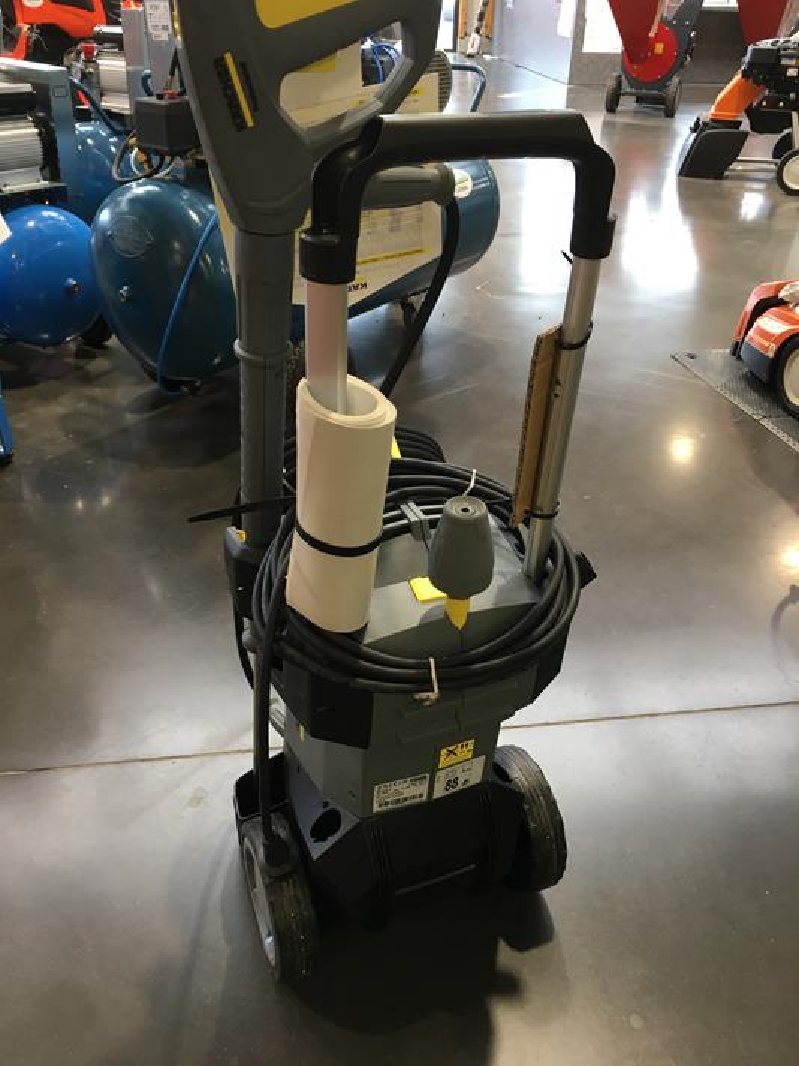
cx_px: 400
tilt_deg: -31.5
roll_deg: -1.2
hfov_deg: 48.2
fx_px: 892
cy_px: 533
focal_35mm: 29
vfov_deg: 61.7
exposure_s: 1/33
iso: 100
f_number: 2.2
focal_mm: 4.15
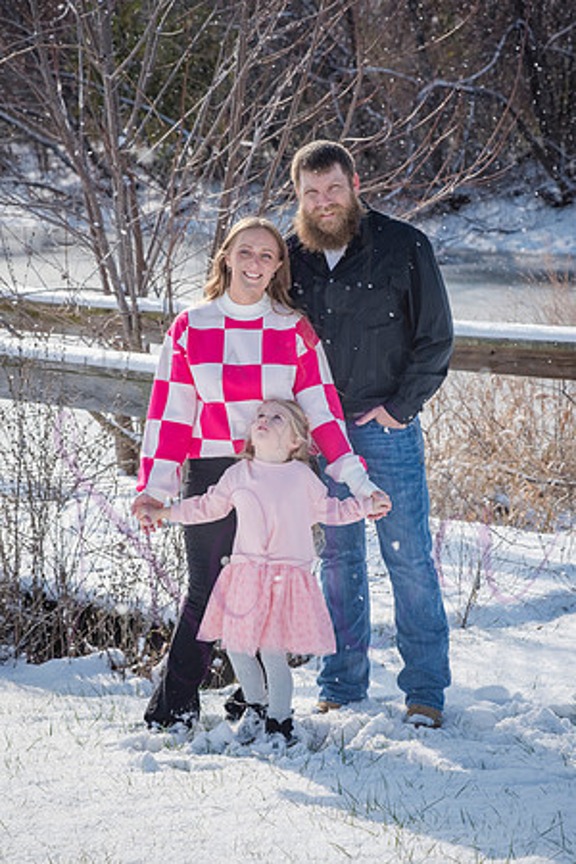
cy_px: 432
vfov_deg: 17.1
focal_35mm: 120
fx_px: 2880
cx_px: 288
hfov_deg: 11.4
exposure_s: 1/1000
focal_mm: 120
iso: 640
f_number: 11
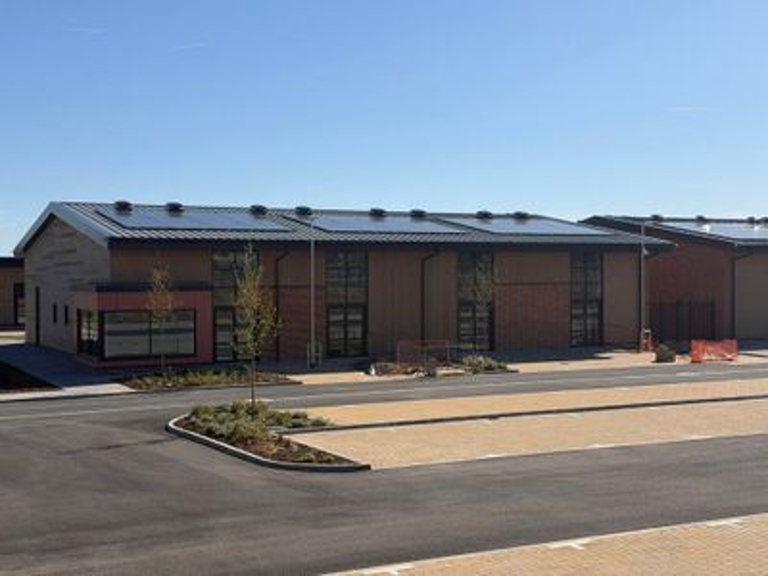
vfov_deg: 30.3
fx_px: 1065
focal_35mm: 48
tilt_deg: -1.1
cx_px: 384
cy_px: 288
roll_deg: -0.1
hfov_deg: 39.7
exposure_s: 1/7143
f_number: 1.78
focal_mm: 6.76
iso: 64
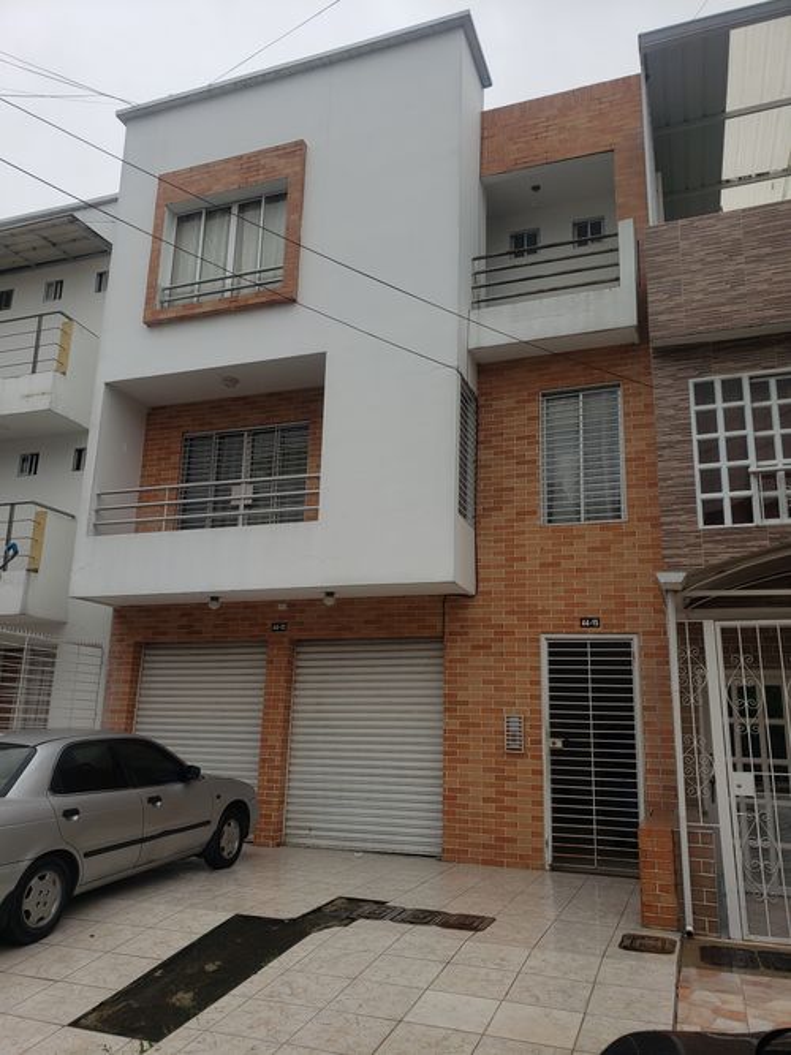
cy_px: 528
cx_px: 396
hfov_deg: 53.0
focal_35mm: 26
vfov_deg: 67.3
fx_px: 792
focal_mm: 4.3
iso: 50
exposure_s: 1/866
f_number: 2.4
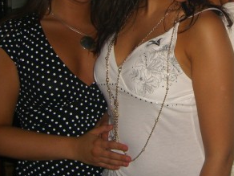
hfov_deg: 24.3
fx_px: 527
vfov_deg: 18.5
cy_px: 6
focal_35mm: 78
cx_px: 212
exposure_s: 1/60
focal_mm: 7.9
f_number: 2.8
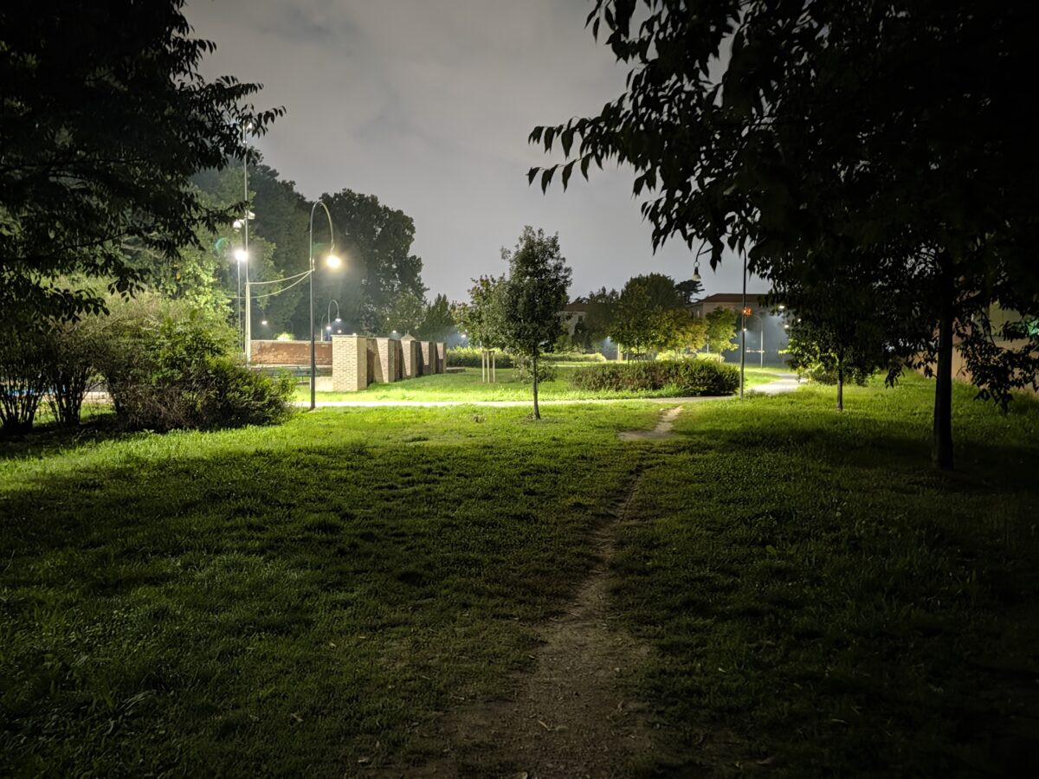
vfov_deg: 58.9
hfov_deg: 73.9
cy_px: 390
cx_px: 520
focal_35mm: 23
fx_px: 690
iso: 456
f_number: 1.7
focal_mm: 5.28
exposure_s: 1/3.22
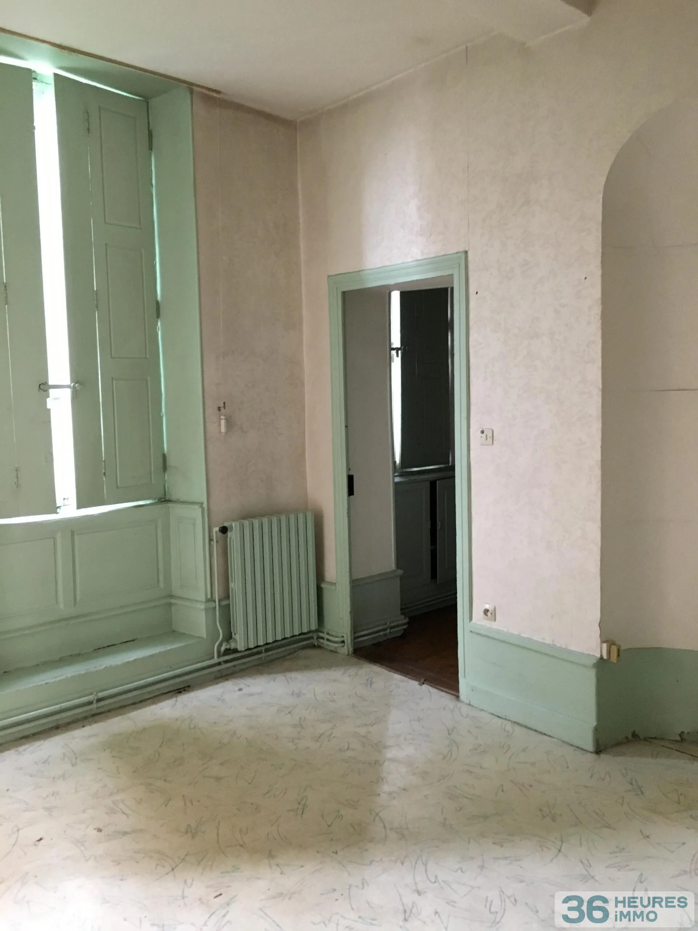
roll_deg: +0.2
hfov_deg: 48.2
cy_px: 466
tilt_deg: -5.3
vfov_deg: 61.7
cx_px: 349
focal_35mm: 29
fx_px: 780
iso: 200
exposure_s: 1/17
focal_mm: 4.15
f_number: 2.2
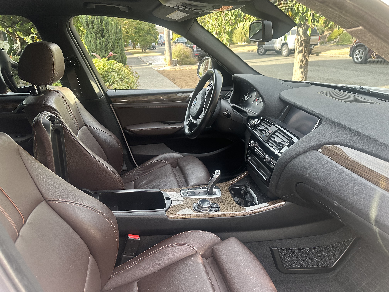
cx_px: 194
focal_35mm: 24
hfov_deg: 71.6
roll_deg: +5.3
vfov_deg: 56.8
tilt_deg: -17.9
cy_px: 146
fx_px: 270
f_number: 1.78
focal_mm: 6.86
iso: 125
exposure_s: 1/121
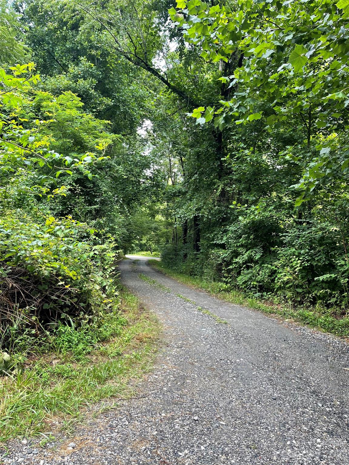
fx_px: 350
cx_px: 174
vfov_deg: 67.3
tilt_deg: +0.1
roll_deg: -2.1
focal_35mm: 26
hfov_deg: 53.1
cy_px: 232
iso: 32
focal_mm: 5.1
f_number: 1.6
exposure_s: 1/121
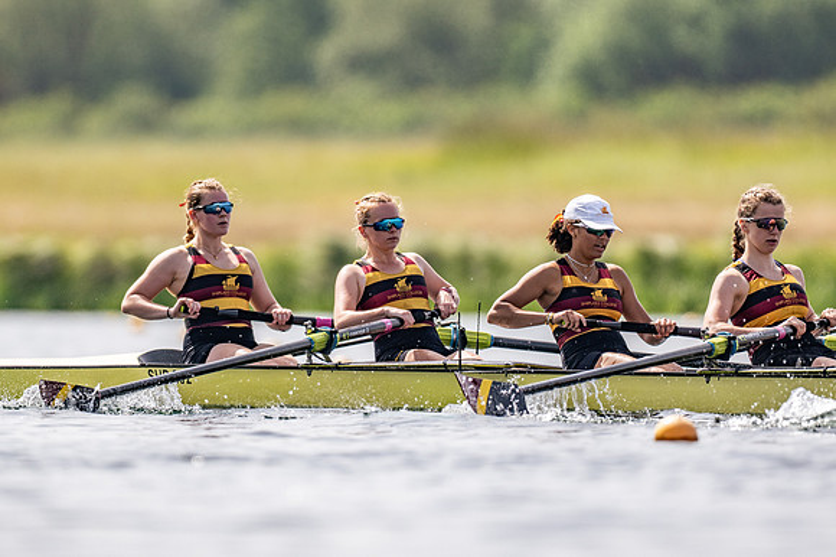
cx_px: 418
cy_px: 278
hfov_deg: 2.3
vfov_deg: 1.5
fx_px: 20887
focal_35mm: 900
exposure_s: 1/2500
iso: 160
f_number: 4
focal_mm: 600
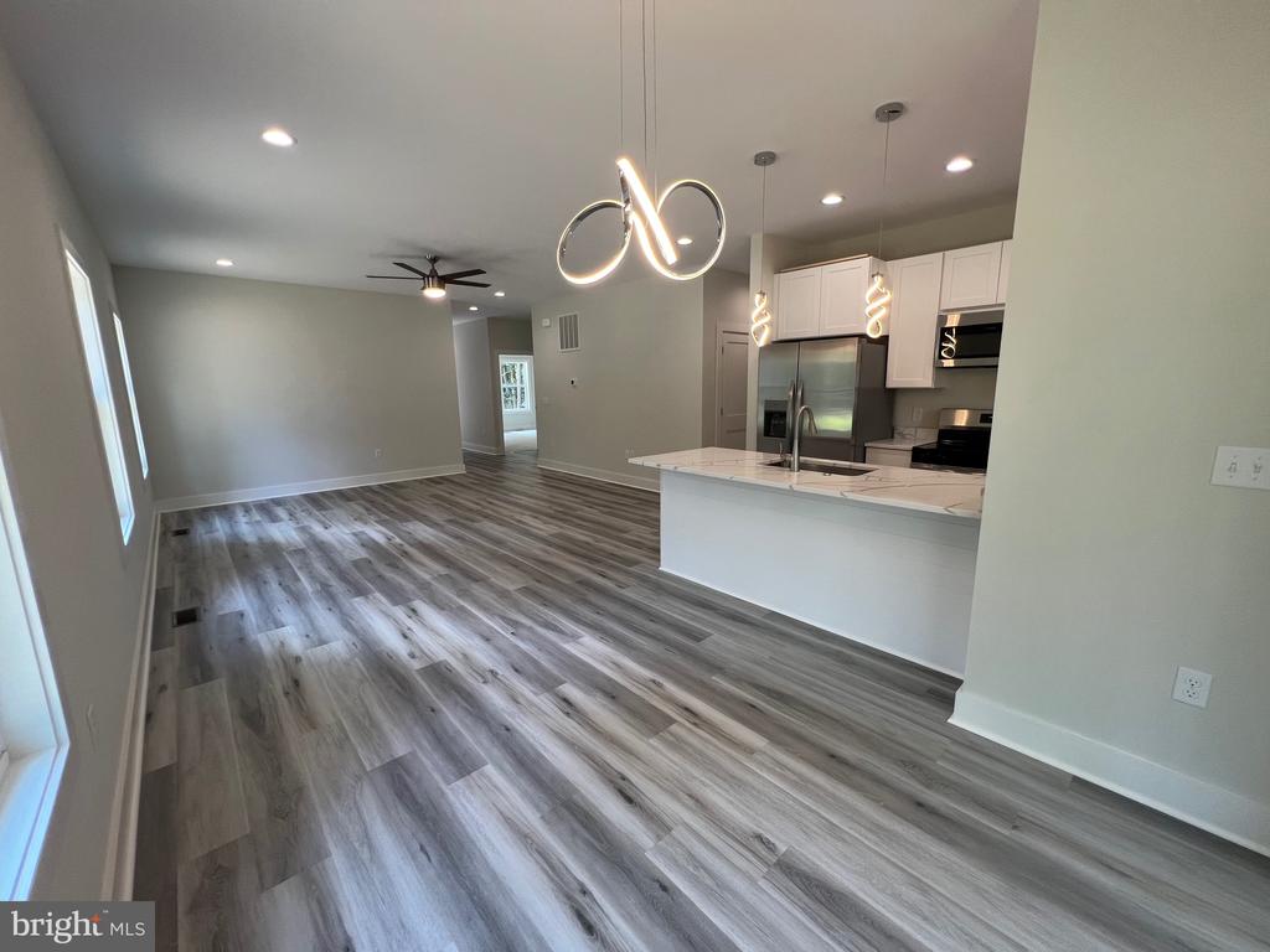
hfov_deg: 106.2
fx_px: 477
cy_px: 476
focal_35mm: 13
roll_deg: +2.9
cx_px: 635
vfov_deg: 89.9
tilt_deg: -8.3
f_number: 1.8
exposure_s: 1/120
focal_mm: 1.57
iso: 100
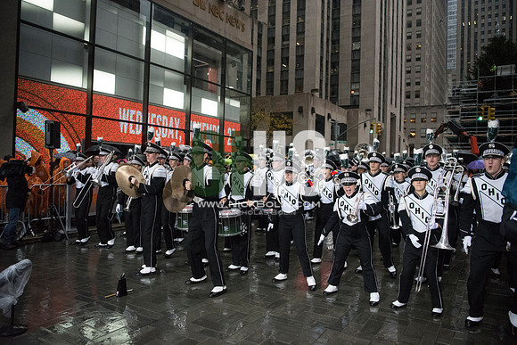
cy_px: 172
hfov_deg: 65.5
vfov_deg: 46.4
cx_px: 258
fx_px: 402
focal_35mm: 28
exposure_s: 1/4000
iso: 10000
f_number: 2.8
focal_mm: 28
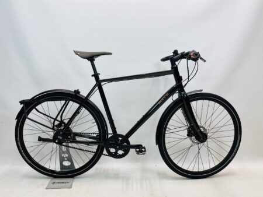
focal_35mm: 26
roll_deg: -0.1
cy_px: 98
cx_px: 132
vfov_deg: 53.1
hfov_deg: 67.3
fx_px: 198
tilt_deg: -6.6
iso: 50
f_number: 1.8
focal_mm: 4.25
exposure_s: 1/100
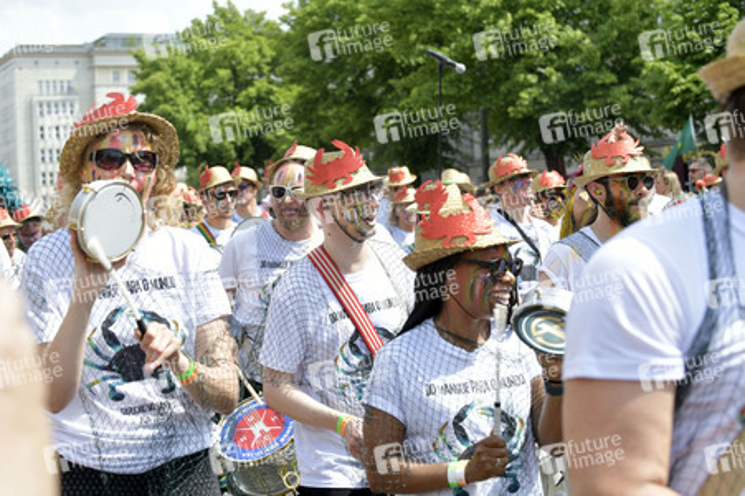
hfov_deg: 28.9
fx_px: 1448
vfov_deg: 19.4
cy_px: 248
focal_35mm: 70
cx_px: 372
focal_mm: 70
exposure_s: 1/250
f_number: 6.3
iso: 160
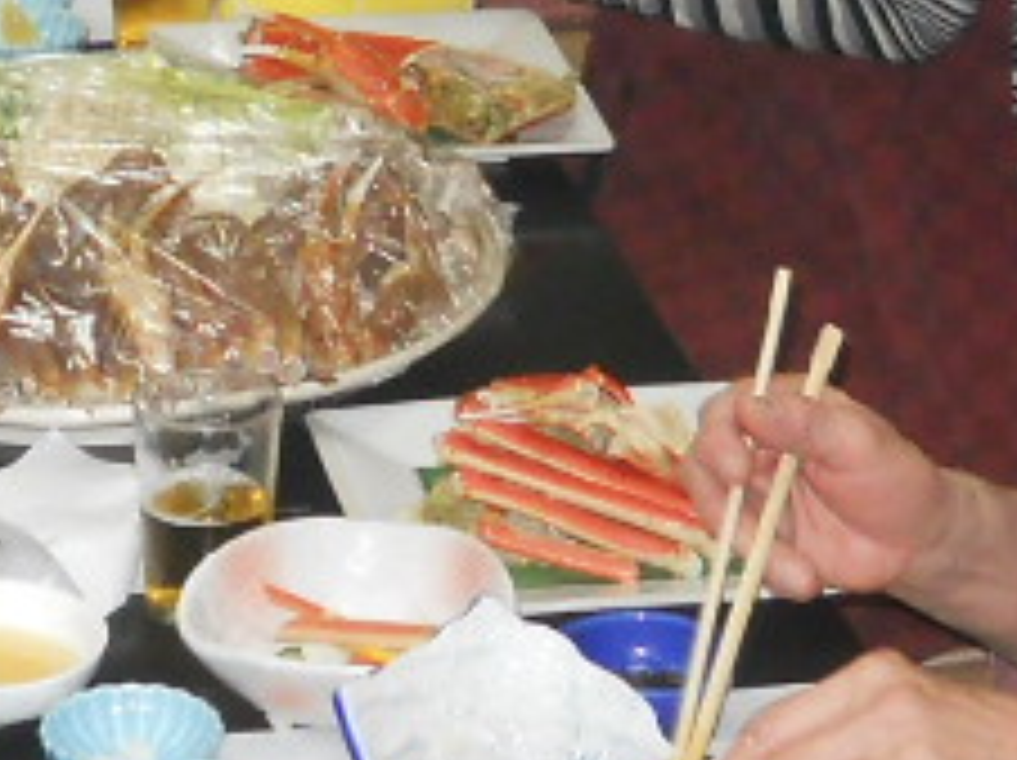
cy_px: -148
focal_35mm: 186
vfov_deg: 7.9
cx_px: 130
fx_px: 5459
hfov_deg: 10.6
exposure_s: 1/30
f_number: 3.1
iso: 250
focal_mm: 6.72
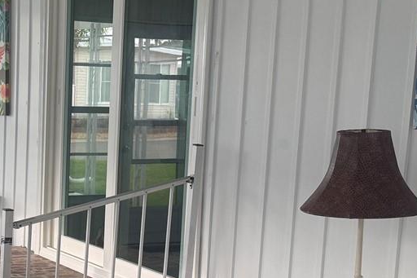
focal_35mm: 78
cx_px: 102
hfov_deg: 25.7
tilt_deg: -7.2
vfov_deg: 17.4
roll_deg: -2.7
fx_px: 903
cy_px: 209
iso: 100
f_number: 1.78
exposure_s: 1/376
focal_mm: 6.76
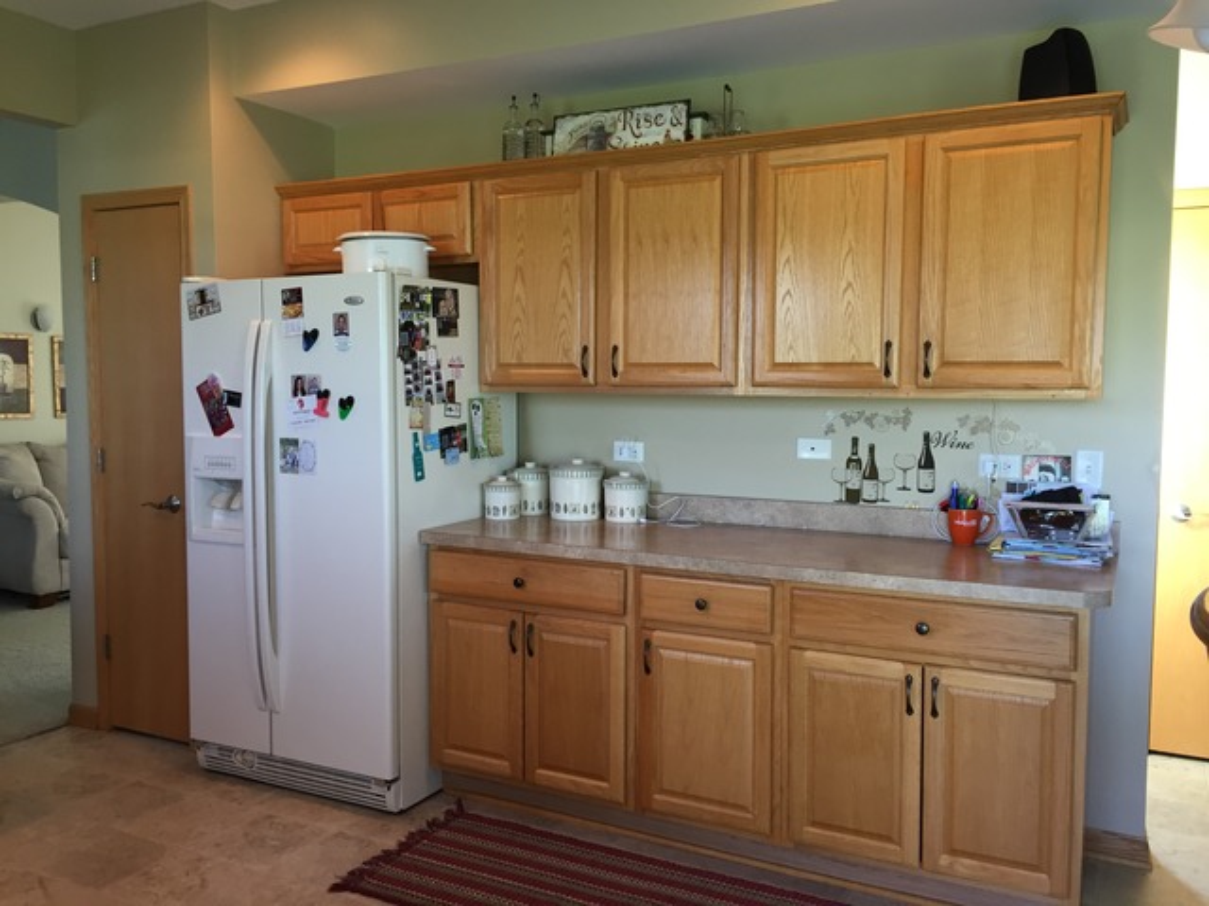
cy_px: 453
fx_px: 1013
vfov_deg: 48.2
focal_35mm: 29
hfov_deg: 61.7
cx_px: 604
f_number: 2.2
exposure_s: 1/30
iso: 80
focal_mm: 4.15
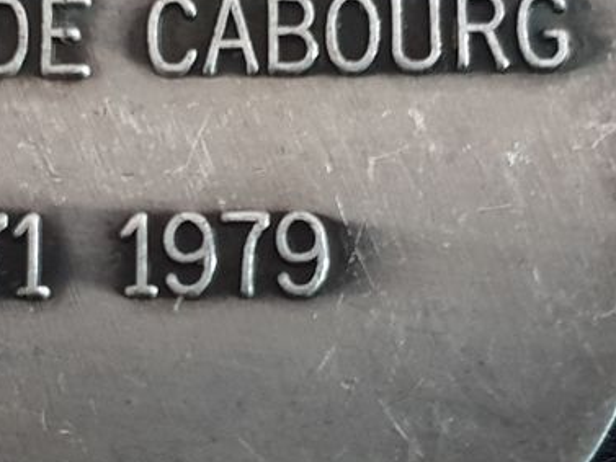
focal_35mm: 69
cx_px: 127
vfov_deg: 21.3
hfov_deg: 27.6
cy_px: 178
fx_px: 1228
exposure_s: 1/12
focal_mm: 4.3
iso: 250
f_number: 1.5
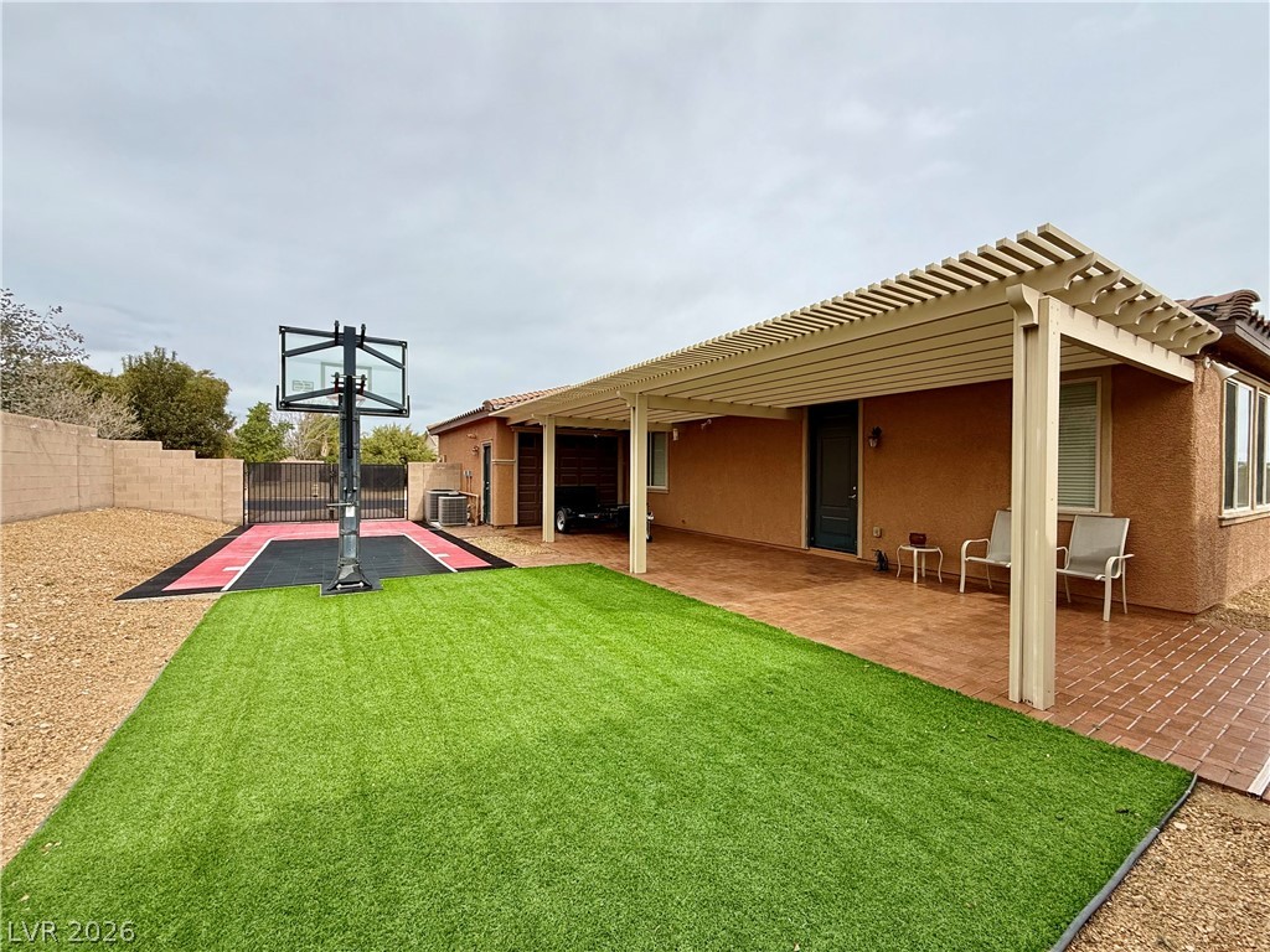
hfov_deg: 102.1
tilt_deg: +0.0
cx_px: 635
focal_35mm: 14
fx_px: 514
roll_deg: -0.2
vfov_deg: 85.7
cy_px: 476
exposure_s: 1/1399
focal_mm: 2.22
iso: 50
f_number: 2.2
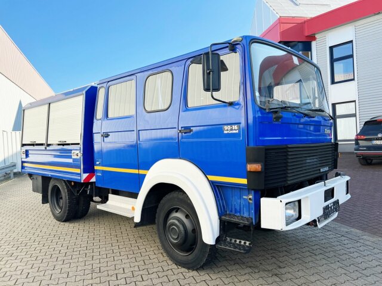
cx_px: 191
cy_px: 143
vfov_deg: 53.1
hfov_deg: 67.3
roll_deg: +2.1
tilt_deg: +0.7
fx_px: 287
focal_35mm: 26
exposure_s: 1/1511
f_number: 1.5
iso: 50
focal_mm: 5.7
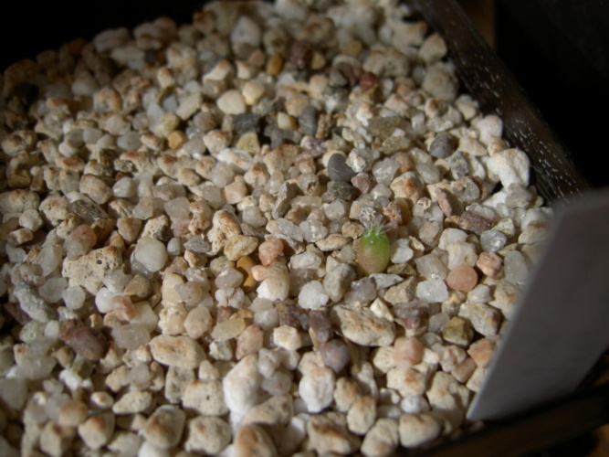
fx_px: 686
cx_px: 304
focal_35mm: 39
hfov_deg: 47.9
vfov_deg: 36.8
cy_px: 228
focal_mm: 8
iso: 50
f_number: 2.8
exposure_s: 1/125
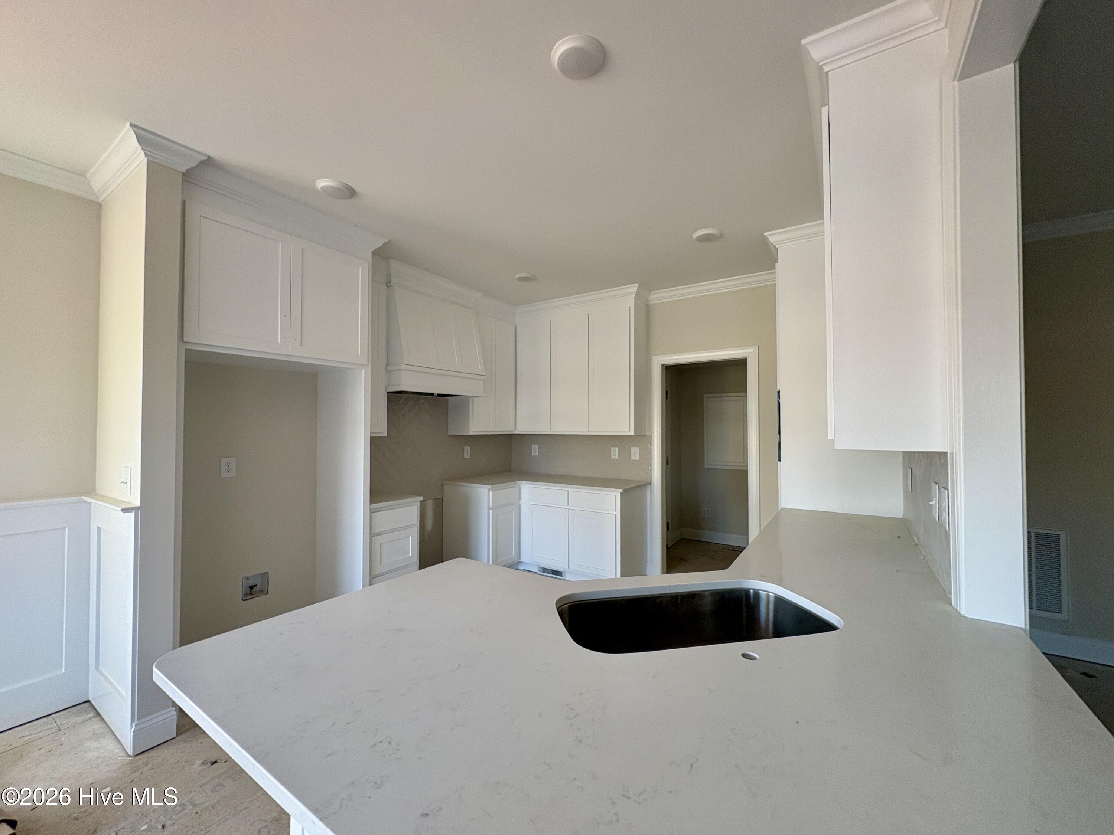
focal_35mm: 14
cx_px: 557
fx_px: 451
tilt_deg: +2.0
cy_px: 418
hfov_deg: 102.1
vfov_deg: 85.7
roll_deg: +1.4
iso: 250
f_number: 2.2
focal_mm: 2.22
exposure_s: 1/97
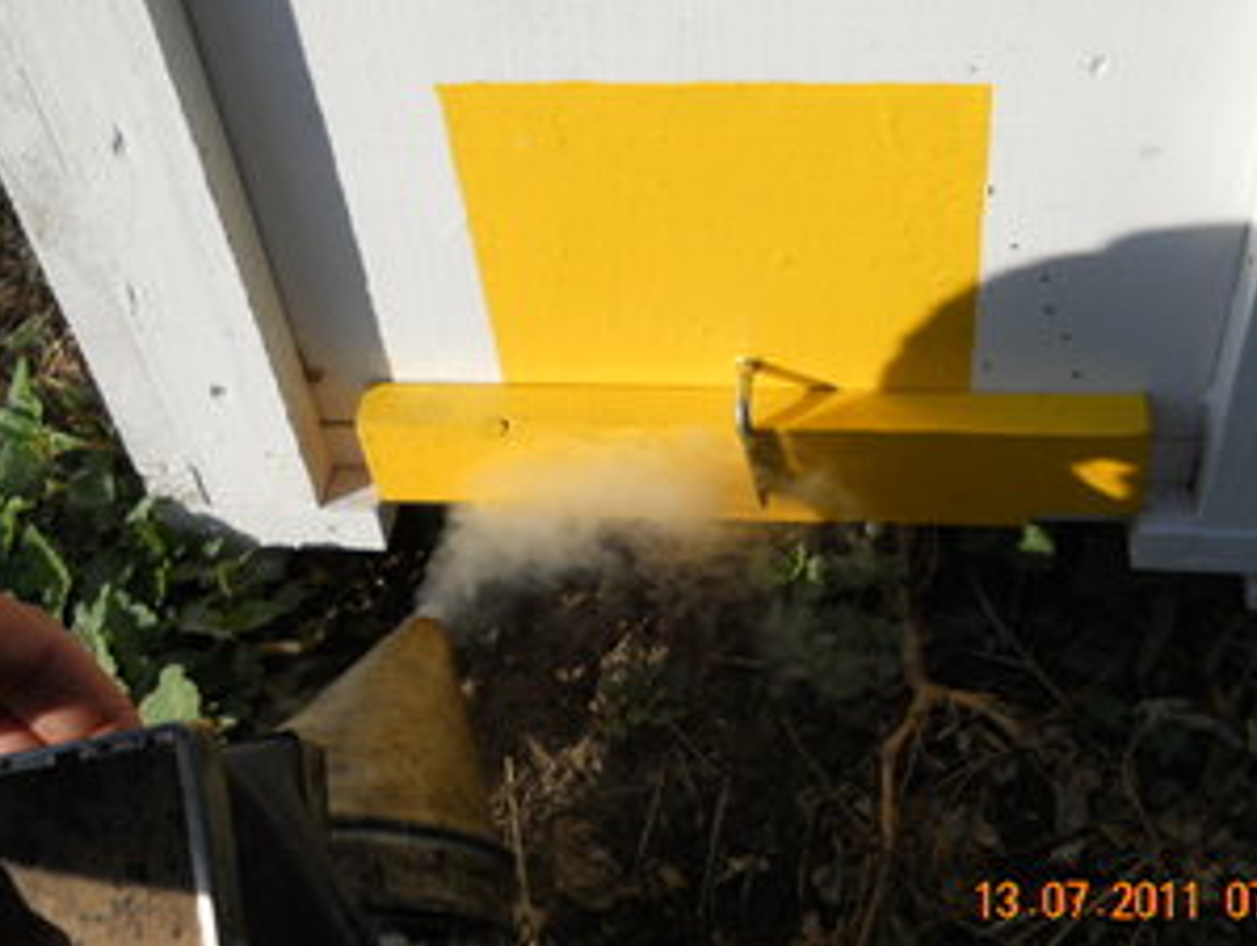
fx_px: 1745
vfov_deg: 30.3
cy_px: 465
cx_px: 664
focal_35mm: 48
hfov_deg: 39.6
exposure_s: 1/400
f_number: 5.5
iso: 80
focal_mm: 6.72
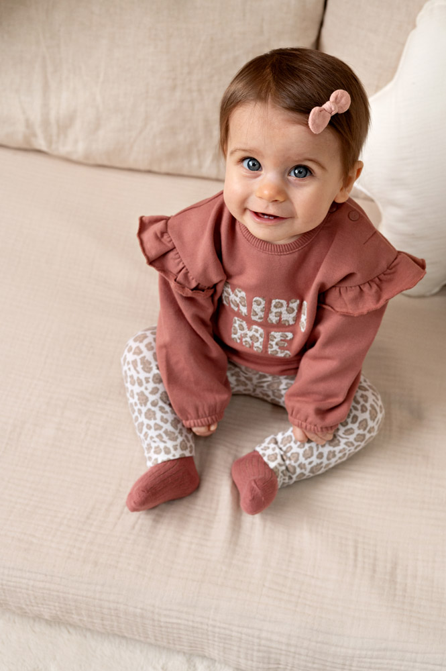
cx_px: 223
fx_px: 931
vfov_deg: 39.6
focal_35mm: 50
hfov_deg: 26.9
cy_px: 336
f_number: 5.6
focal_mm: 50
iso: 1600
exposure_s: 1/160
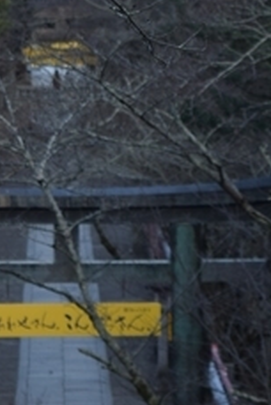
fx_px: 3244
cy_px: -196
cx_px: 82
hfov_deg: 4.8
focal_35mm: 288
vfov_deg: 7.0
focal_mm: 55
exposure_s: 1/80
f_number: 5.6
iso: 100
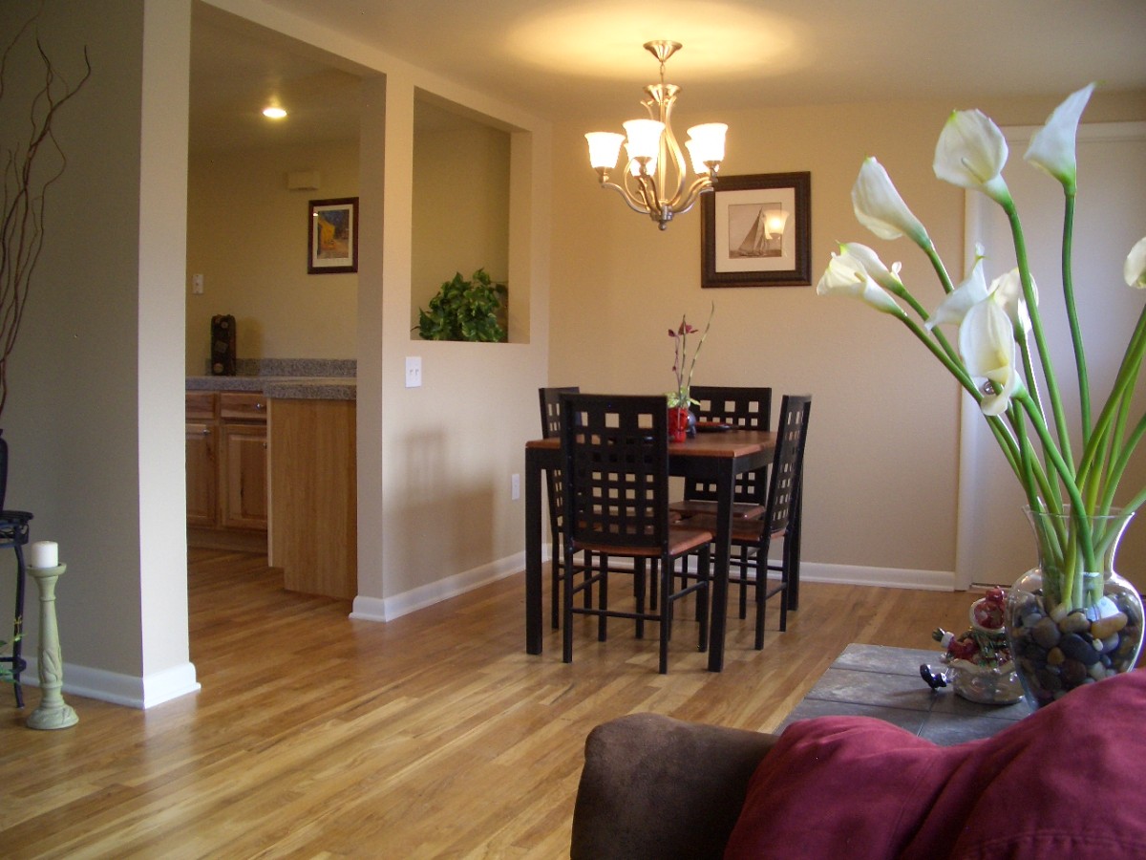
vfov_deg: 40.7
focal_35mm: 35
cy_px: 430
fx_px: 1159
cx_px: 573
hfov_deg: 52.6
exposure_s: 1/30
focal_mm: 5.8
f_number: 2.6
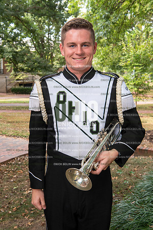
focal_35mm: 48
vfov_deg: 41.1
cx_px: 76
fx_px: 306
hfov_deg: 28.1
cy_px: 115
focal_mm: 48
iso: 500
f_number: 8
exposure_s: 1/100
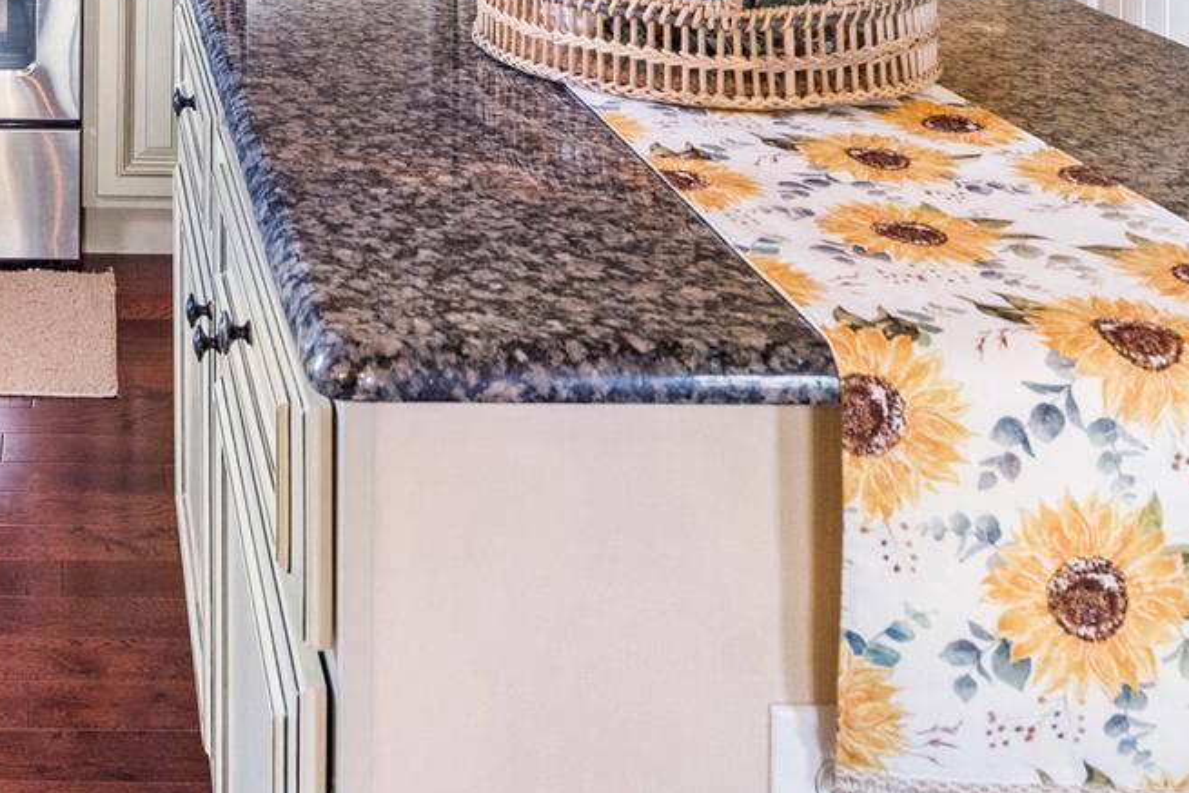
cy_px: -386
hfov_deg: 36.2
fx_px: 1652
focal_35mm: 50
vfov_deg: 22.4
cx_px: 42
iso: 1250
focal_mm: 16
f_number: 7.1
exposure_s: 1/1000
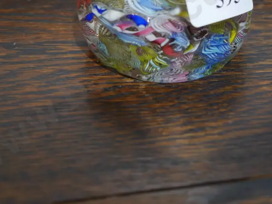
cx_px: 174
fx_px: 432
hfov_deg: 34.7
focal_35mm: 55
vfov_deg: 25.7
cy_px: 20
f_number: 3.6
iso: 400
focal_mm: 15
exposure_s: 1/60
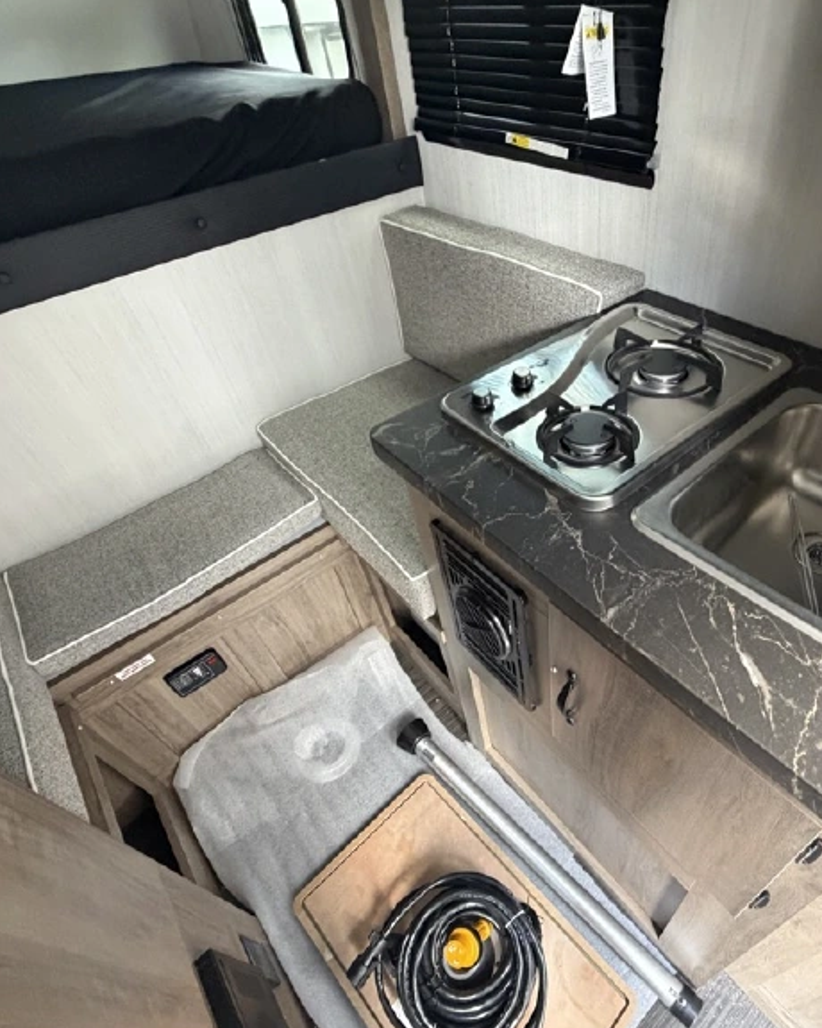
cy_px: 529
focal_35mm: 19
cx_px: 515
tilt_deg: -44.7
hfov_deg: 69.7
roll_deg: +4.3
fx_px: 578
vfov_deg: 83.3
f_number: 2.2
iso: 500
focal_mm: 2.22
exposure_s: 1/60
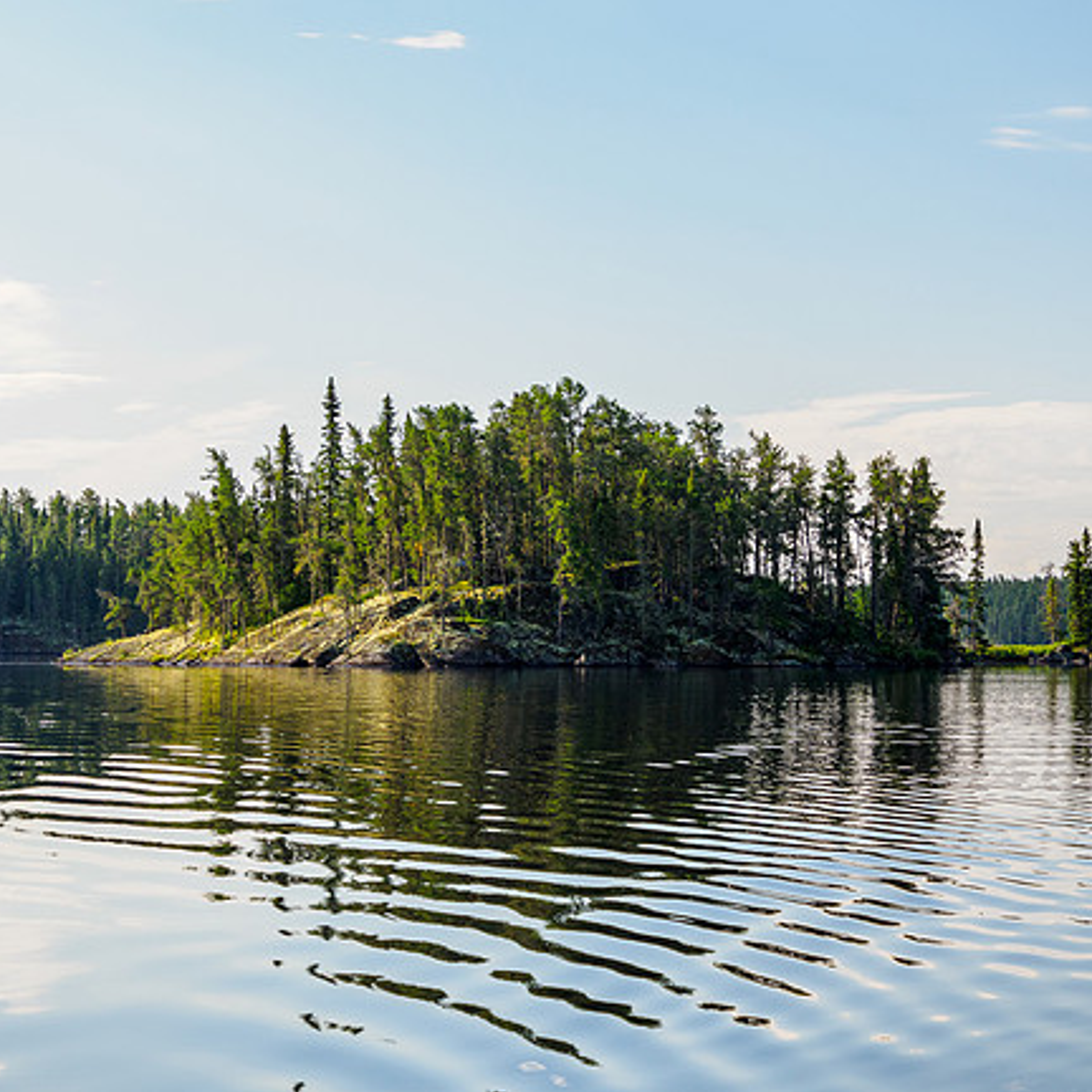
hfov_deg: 18.3
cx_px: 511
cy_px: 547
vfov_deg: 18.3
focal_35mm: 95
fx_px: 3391
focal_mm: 40
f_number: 8
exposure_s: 1/125
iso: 200
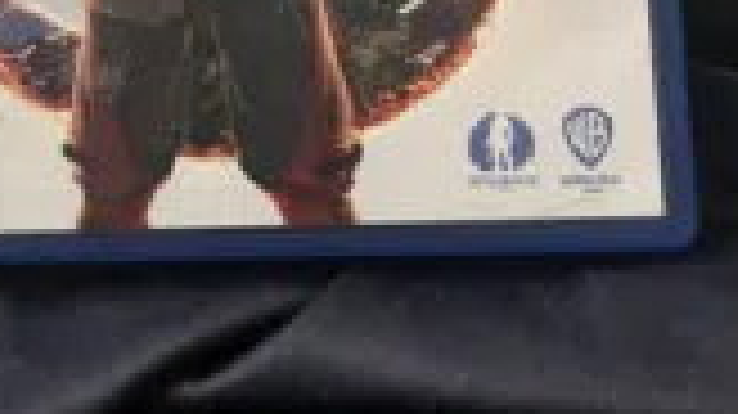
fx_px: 1349
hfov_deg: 30.2
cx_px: 212
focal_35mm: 69
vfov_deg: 15.8
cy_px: -238
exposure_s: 1/55
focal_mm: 5.1
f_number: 1.6
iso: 500
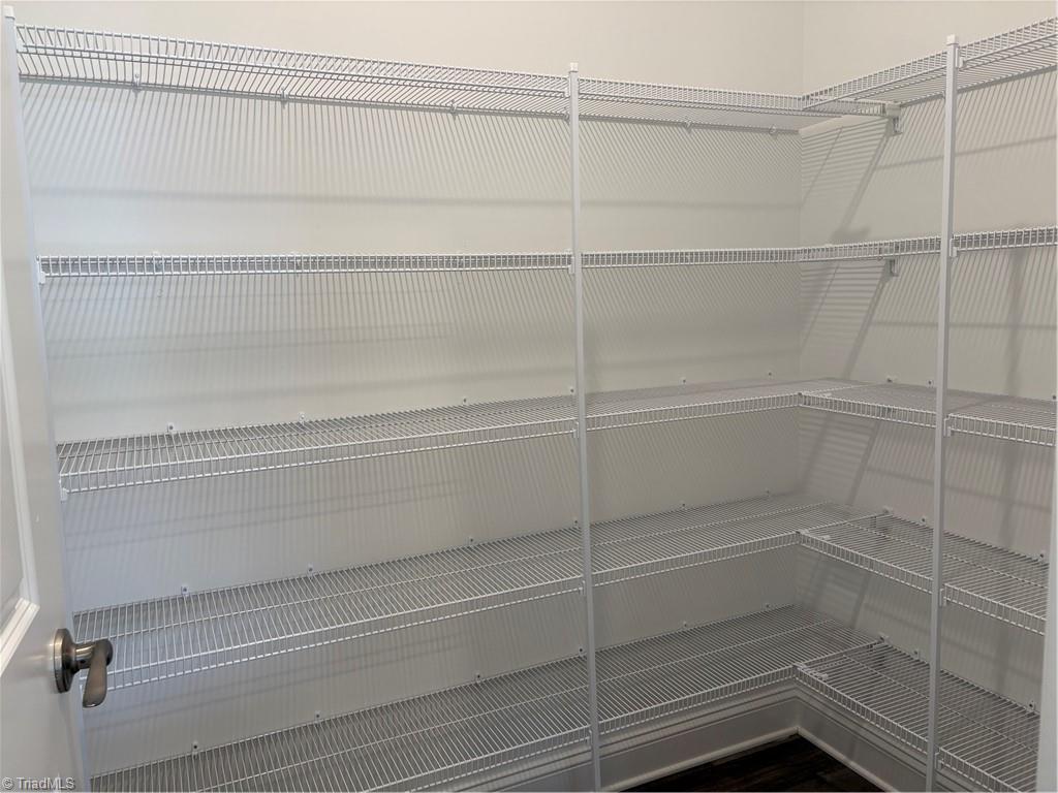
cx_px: 529
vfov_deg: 53.1
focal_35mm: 26
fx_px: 795
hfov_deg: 67.3
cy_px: 396
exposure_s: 1/60
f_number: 1.6
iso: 80
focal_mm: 5.96
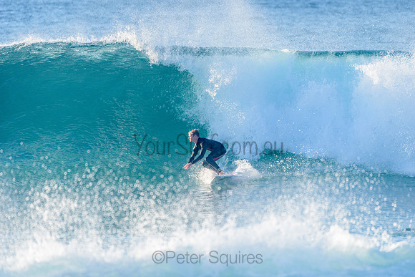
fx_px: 5765
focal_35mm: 500
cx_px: 208
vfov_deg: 2.8
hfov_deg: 4.1
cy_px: 138
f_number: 5.6
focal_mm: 500
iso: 450
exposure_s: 1/2000
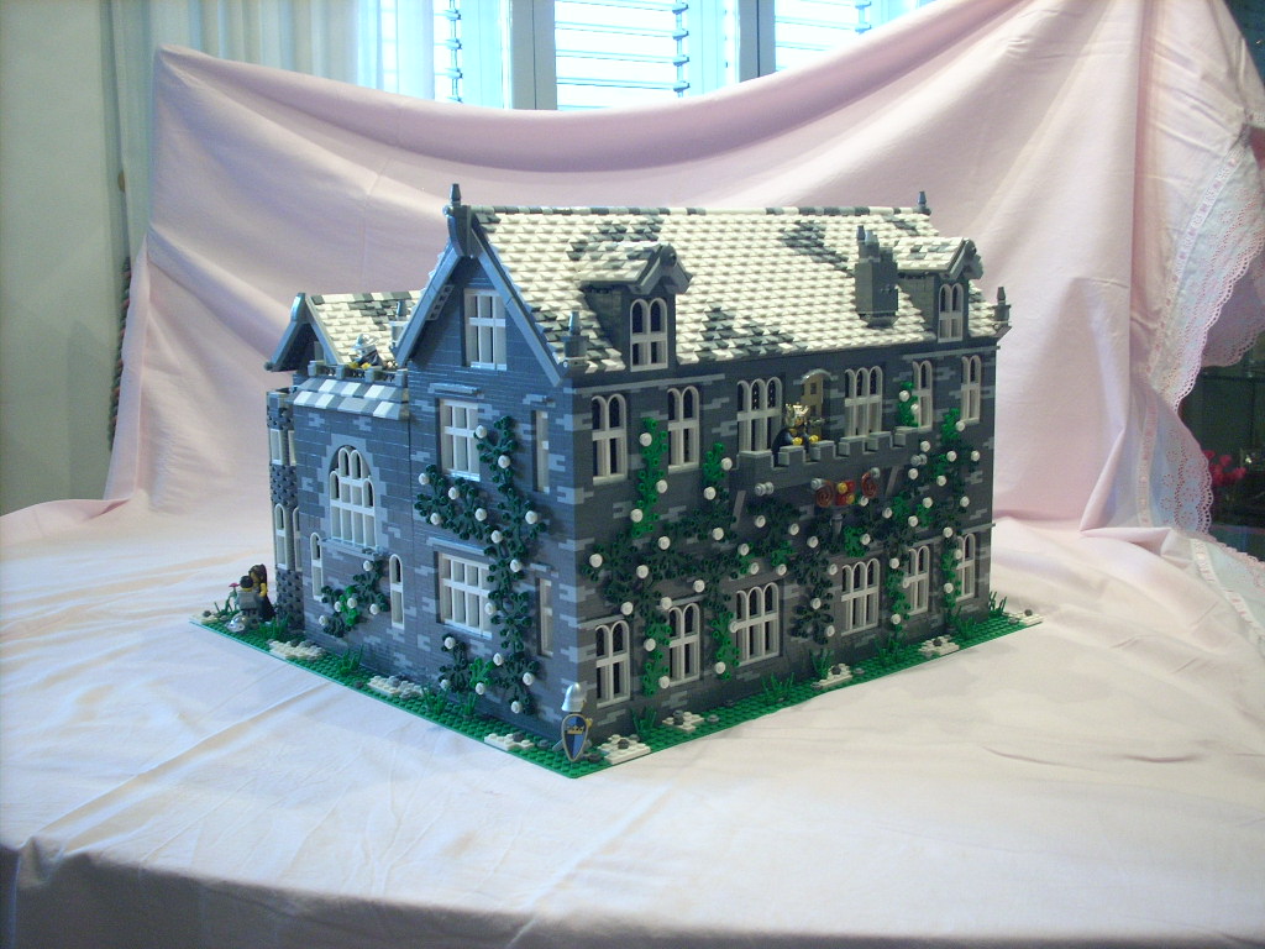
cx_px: 632
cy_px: 474
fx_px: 1352
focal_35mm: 37
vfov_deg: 38.7
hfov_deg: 50.1
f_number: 2.8
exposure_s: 1/13.5
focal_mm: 6.2
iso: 200
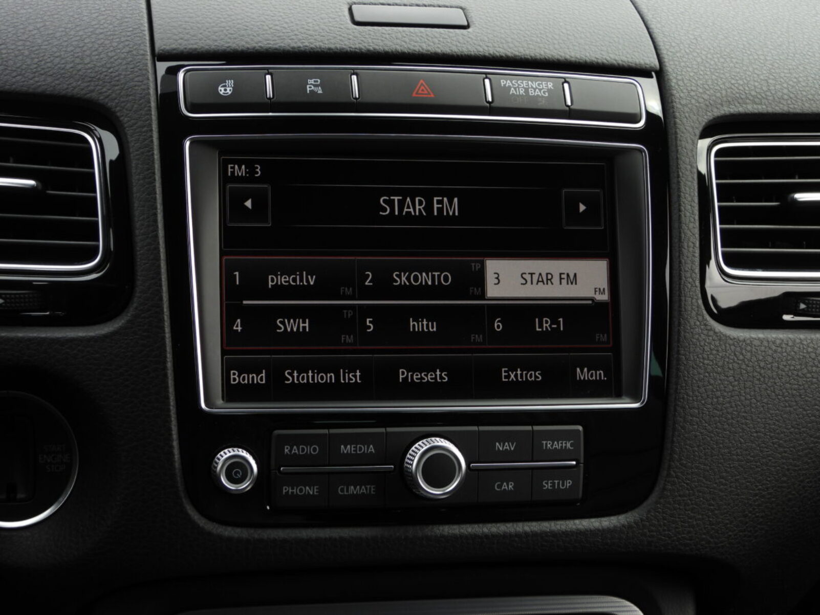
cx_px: 410
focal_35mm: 80
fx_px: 1895
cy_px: 308
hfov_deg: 24.4
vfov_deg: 18.4
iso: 100
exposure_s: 1/200
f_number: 3.5
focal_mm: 14.4
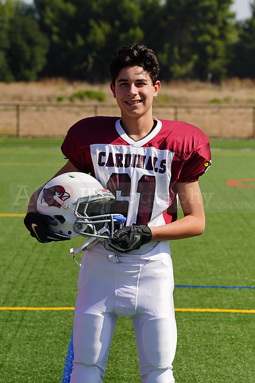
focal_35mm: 198
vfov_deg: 10.4
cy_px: 192
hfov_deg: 6.9
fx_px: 2106
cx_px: 128
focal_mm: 198
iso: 100
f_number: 11
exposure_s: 1/250
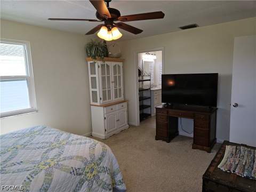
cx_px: 128
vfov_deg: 58.9
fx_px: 170
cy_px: 96
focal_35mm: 23
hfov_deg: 73.9
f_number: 1.8
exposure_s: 1/120
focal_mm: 5.4
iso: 32
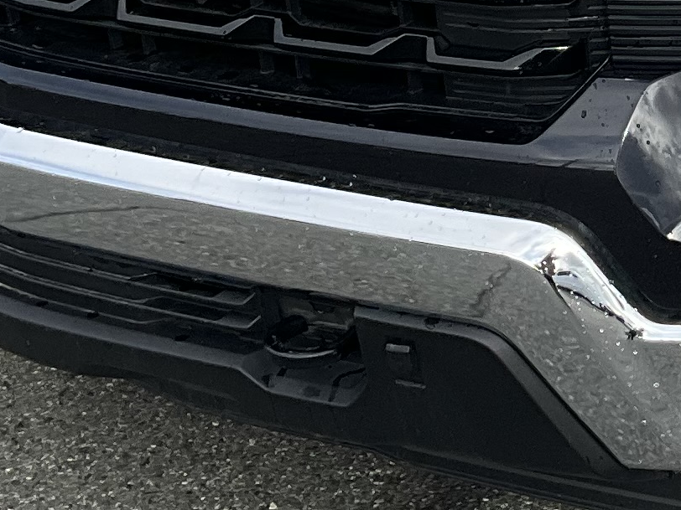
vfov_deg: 10.0
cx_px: 933
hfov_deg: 13.1
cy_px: -259
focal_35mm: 144
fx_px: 2833
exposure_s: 1/674
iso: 25
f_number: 1.8
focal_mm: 3
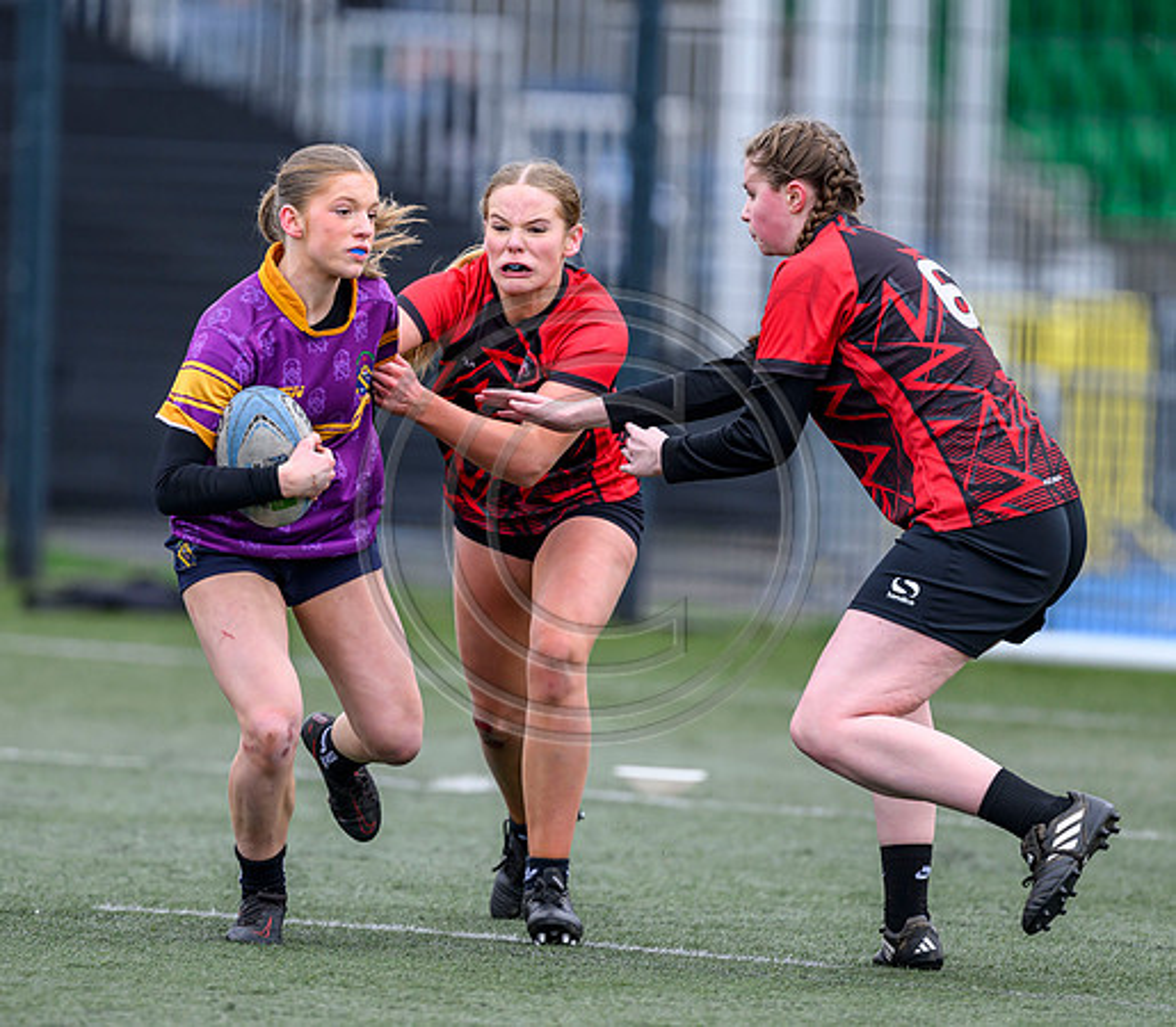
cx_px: 427
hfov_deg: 3.0
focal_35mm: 623
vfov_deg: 2.6
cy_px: 499
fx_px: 22494
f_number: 3.2
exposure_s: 1/1600
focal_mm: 400
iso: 500
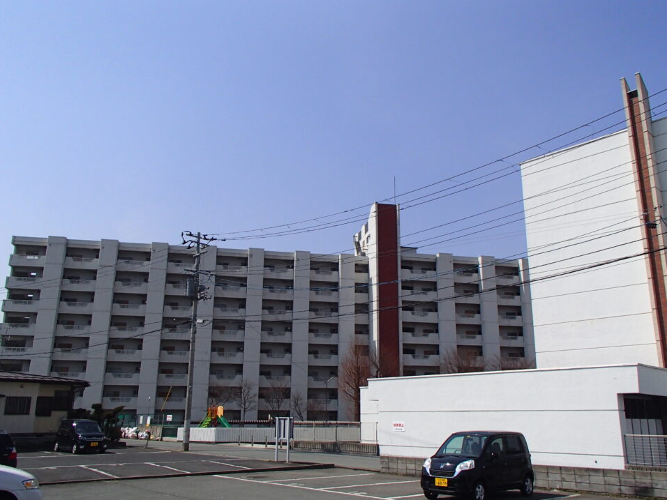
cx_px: 340
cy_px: 258
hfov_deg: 60.0
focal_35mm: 30
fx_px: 578
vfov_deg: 46.8
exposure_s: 1/250
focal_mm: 5
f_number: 11
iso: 100
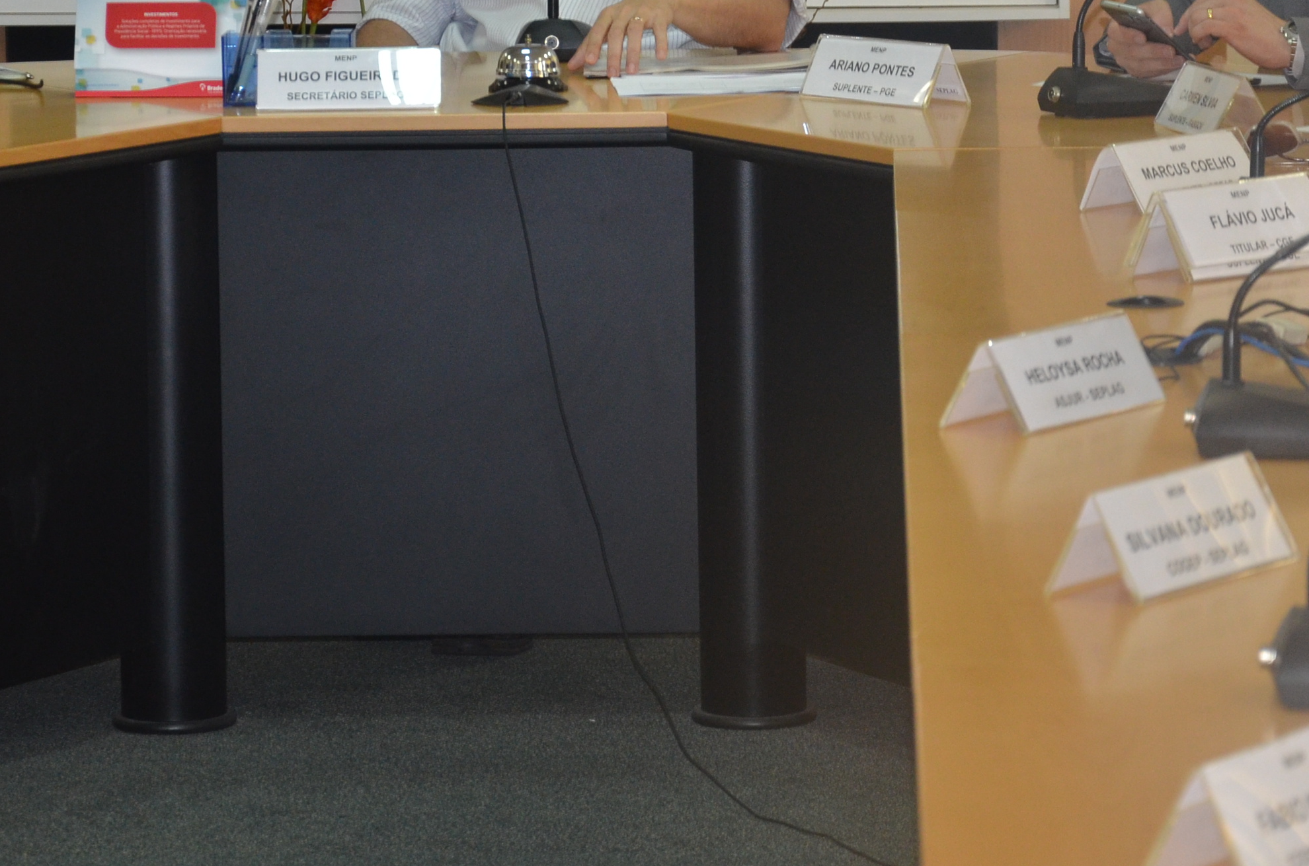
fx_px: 7111
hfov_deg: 10.5
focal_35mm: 196
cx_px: 574
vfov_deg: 7.0
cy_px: 85
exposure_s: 1/60
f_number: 5.3
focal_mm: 70
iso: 800
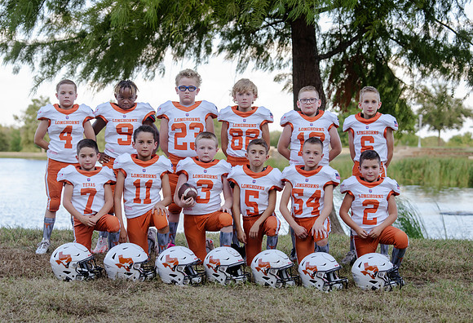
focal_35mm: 75
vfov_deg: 18.6
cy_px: 169
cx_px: 254
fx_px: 986
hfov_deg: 27.0
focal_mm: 70
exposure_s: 1/400
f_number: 3.5
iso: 320
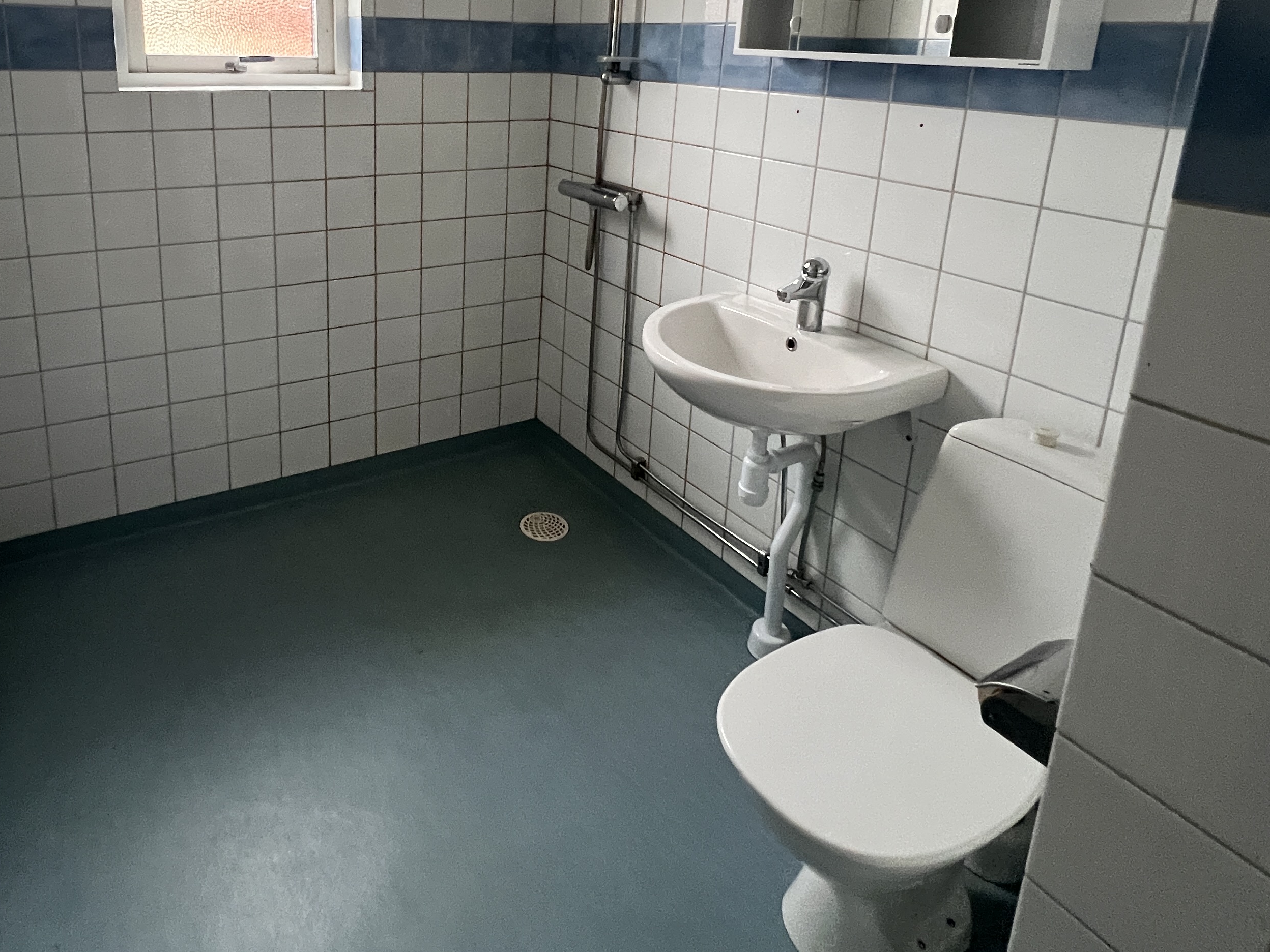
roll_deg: -2.7
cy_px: 231
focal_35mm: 21
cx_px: 489
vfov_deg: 59.8
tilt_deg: -13.3
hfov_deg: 77.8
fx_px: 770
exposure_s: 1/60
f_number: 1.8
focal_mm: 1.57
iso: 400
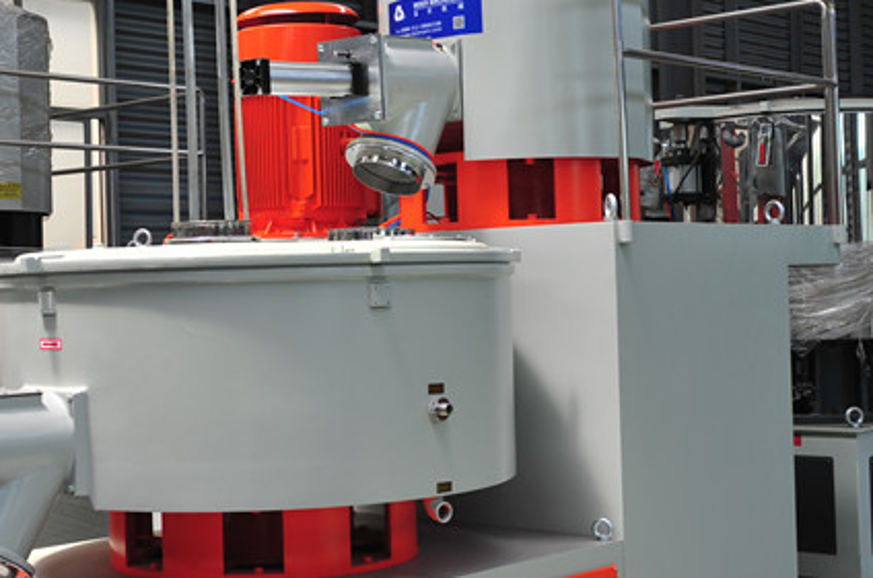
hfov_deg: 29.7
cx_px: 399
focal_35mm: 68
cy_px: 261
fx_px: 1646
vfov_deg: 19.9
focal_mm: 32
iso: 200
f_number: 4.5
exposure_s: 1/80
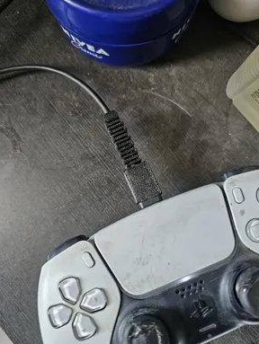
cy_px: 173
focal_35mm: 24
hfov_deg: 56.9
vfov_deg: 71.5
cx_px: 130
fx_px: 239
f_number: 1.7
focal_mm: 6.3
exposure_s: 1/100
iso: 1000
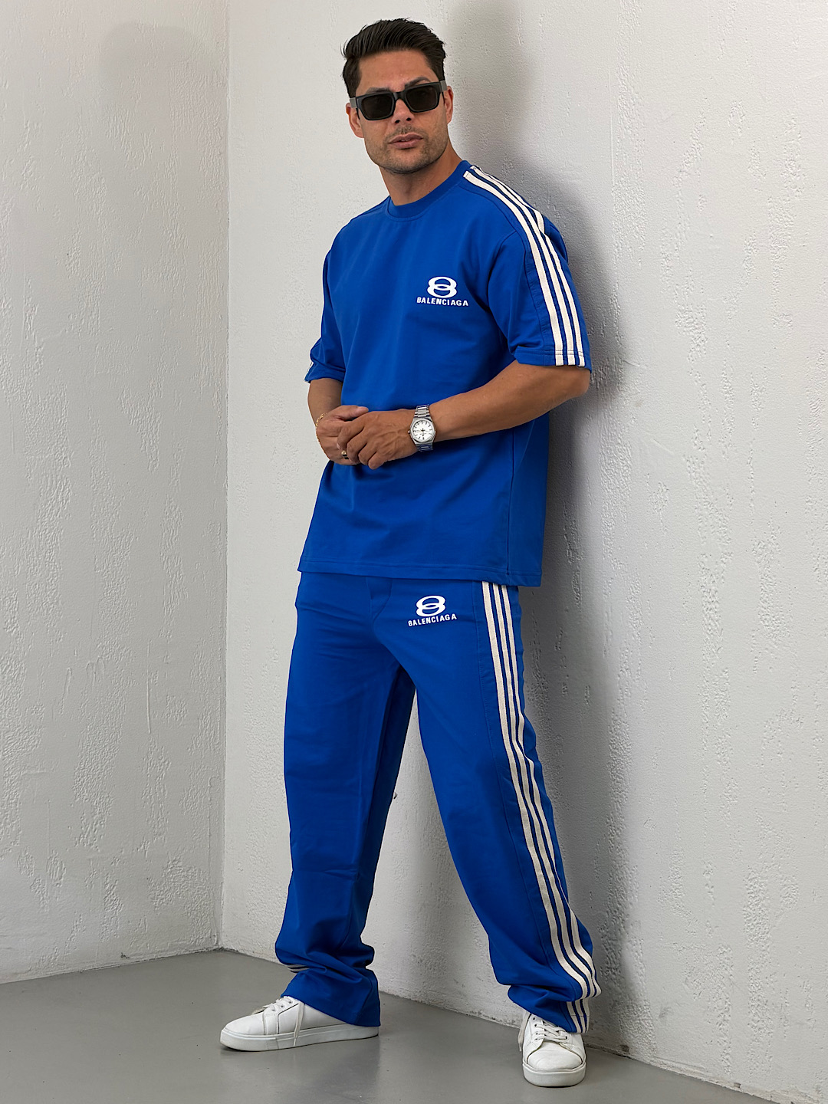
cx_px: 414
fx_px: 3189
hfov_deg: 14.8
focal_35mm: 100
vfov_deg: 19.6
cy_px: 552
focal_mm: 16.89
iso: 50
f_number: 2.8
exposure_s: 1/100
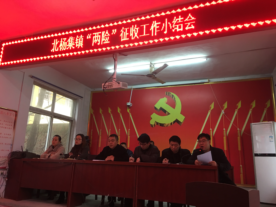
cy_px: 104
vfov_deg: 48.2
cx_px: 138
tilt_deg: +13.9
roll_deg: -2.8
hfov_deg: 61.7
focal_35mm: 29
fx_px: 231
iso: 80
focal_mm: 4.15
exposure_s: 1/17
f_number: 2.2
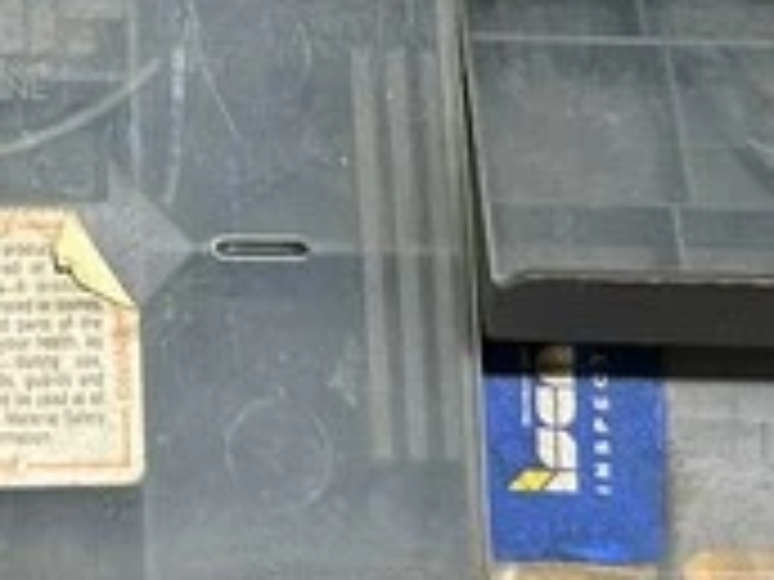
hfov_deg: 12.5
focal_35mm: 155
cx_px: -117
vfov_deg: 9.1
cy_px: -481
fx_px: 3466
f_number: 1.5
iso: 80
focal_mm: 5.7
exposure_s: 1/60
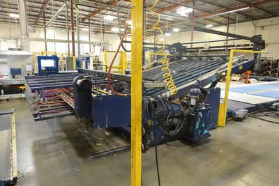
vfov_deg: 53.2
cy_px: 93
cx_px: 140
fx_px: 186
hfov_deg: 73.7
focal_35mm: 24
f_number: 1.8
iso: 4000
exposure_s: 1/250
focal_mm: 8.8
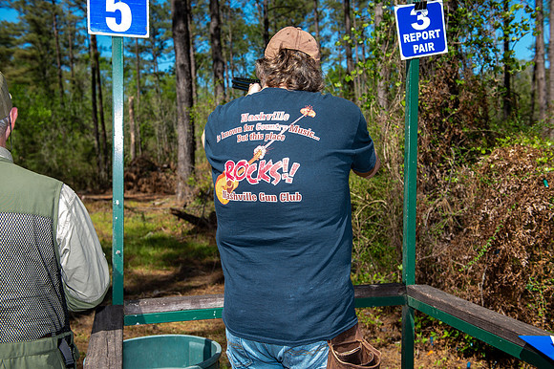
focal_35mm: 38
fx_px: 584
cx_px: 277
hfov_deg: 50.7
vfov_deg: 35.0
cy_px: 184
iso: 50
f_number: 5.6
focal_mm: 38
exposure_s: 1/160
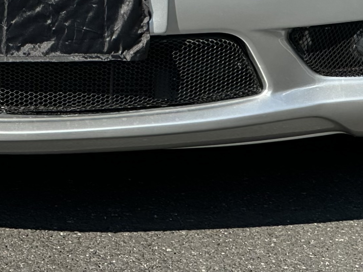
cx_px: 9
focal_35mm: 270
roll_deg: -0.7
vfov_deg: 5.4
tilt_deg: -6.1
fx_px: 2832
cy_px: -194
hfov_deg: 7.3
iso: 32
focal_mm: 9
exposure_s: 1/188
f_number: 2.8
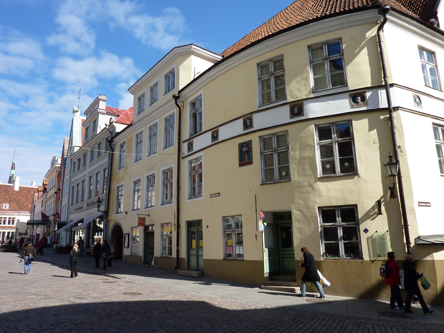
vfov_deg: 54.9
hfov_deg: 69.4
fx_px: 321
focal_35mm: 25
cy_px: 166
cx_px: 222
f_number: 4
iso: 80
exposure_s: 1/500
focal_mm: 4.1
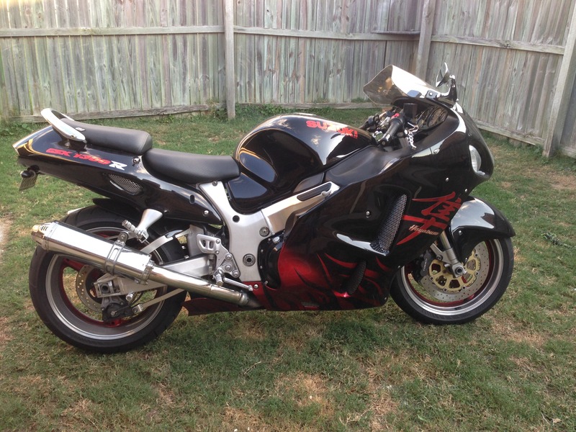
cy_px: 216
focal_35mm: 33
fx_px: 549
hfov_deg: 55.4
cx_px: 288
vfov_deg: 42.9
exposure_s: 1/60
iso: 50
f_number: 2.4
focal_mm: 4.12
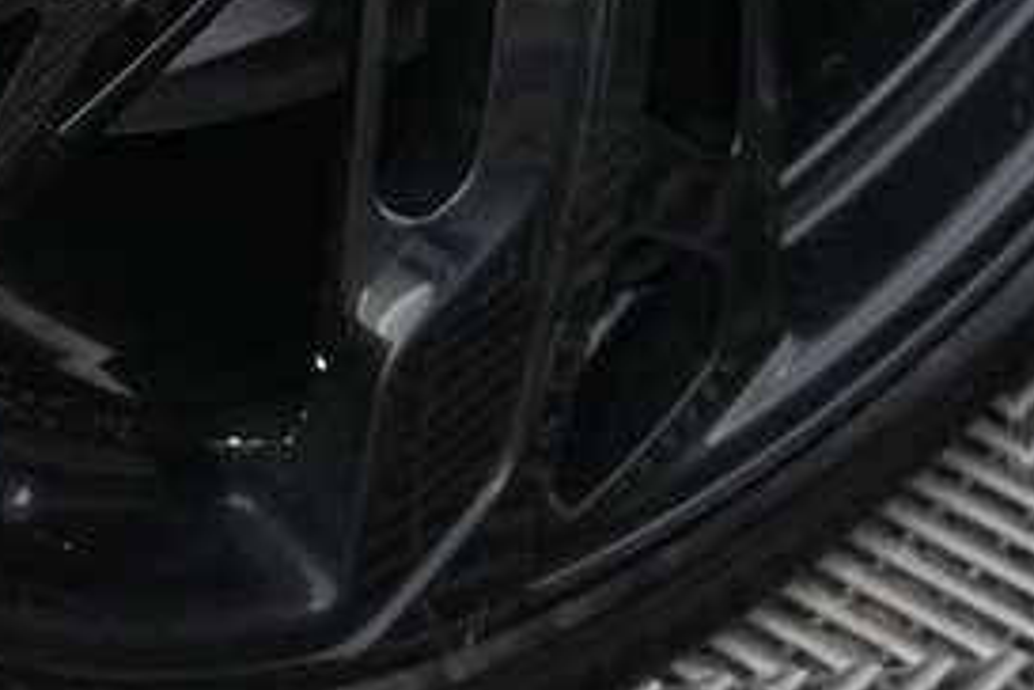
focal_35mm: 160
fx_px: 4595
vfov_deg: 8.1
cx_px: 466
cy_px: -826
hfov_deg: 12.8
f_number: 3.5
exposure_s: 1/30
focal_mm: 18
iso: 1000
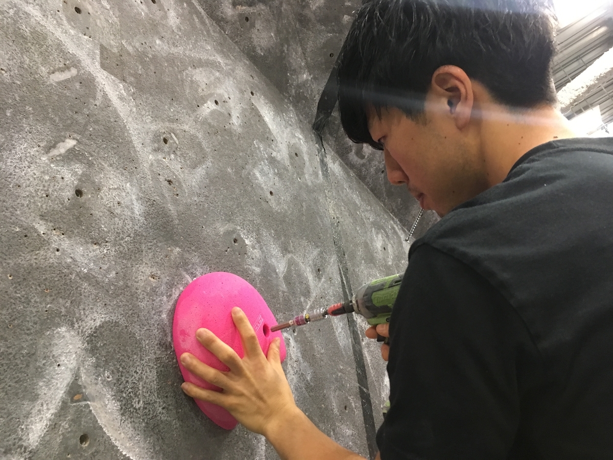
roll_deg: +21.2
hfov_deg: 61.7
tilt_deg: +26.5
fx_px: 514
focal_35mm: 29
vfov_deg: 48.2
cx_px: 306
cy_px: 230
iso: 160
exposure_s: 1/30
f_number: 2.2
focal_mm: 4.15
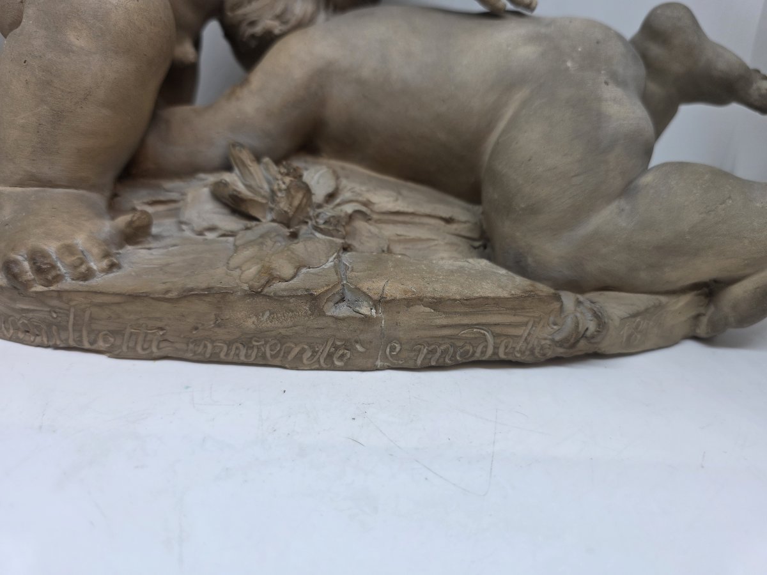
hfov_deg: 73.9
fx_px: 510
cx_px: 384
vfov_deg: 58.9
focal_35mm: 23
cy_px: 288
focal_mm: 6.3
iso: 32
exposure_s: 1/100
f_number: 1.7
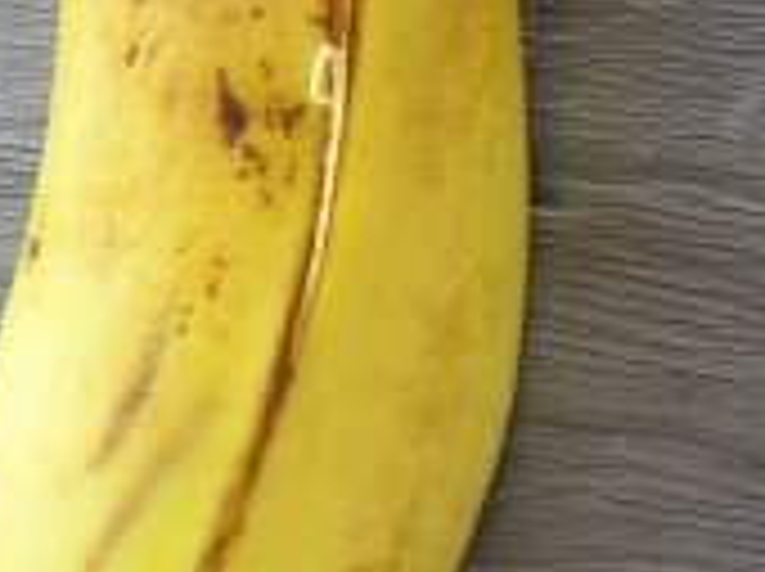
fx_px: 6135
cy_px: 50
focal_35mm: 278
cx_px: -346
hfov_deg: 7.0
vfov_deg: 5.3
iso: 50
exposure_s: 1/12.7
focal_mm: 15
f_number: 4.5
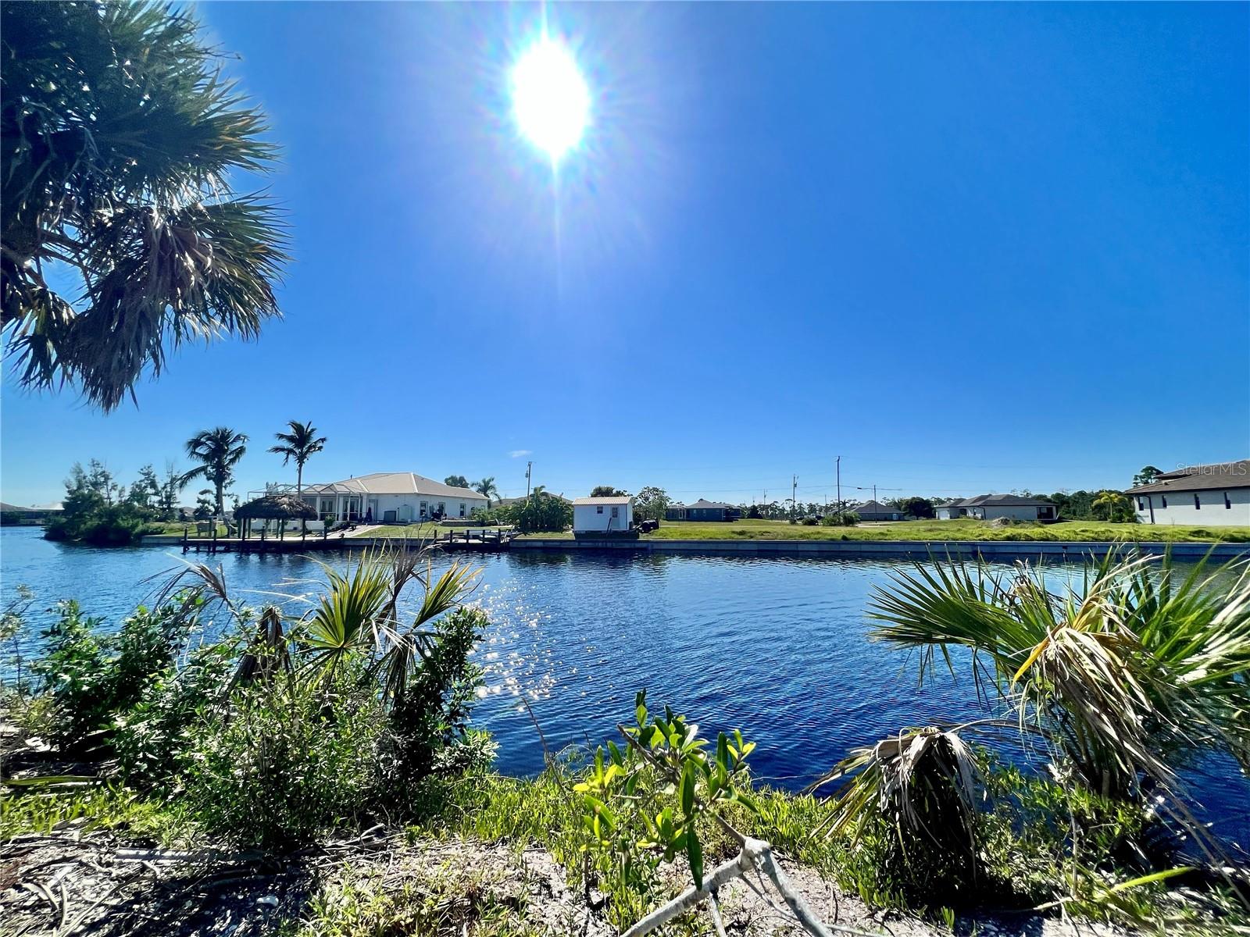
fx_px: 469
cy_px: 468
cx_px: 625
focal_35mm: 13
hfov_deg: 106.2
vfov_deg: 89.9
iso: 32
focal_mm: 1.57
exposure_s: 1/4587
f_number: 1.8
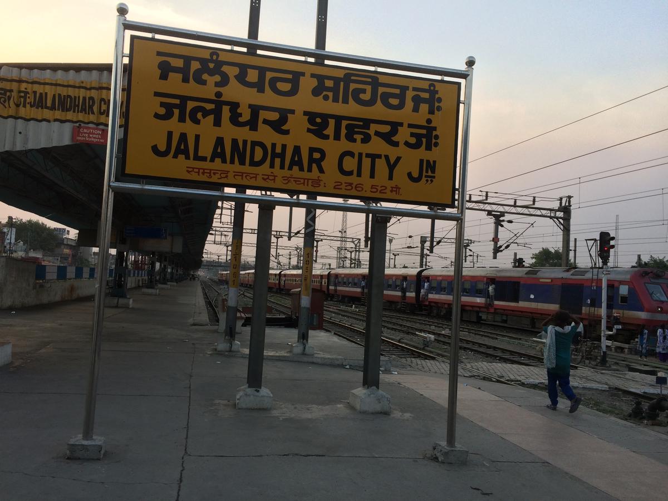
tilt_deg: +4.8
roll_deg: -1.9
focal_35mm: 29
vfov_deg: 48.2
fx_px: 560
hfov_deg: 61.7
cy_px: 250
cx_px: 334
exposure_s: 1/200
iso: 32
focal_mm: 4.15
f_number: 2.2
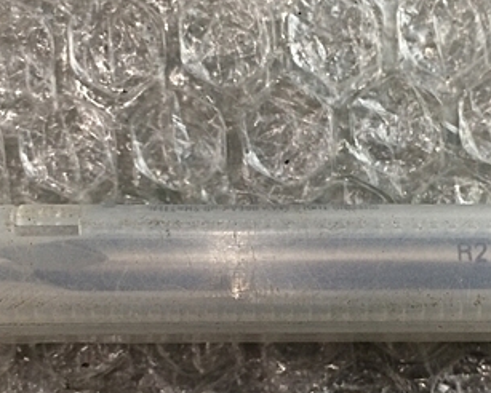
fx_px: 858
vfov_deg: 25.7
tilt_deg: -87.0
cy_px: 260
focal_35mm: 59
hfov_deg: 31.9
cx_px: 283
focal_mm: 4.15
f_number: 2.2
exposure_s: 1/30
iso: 80
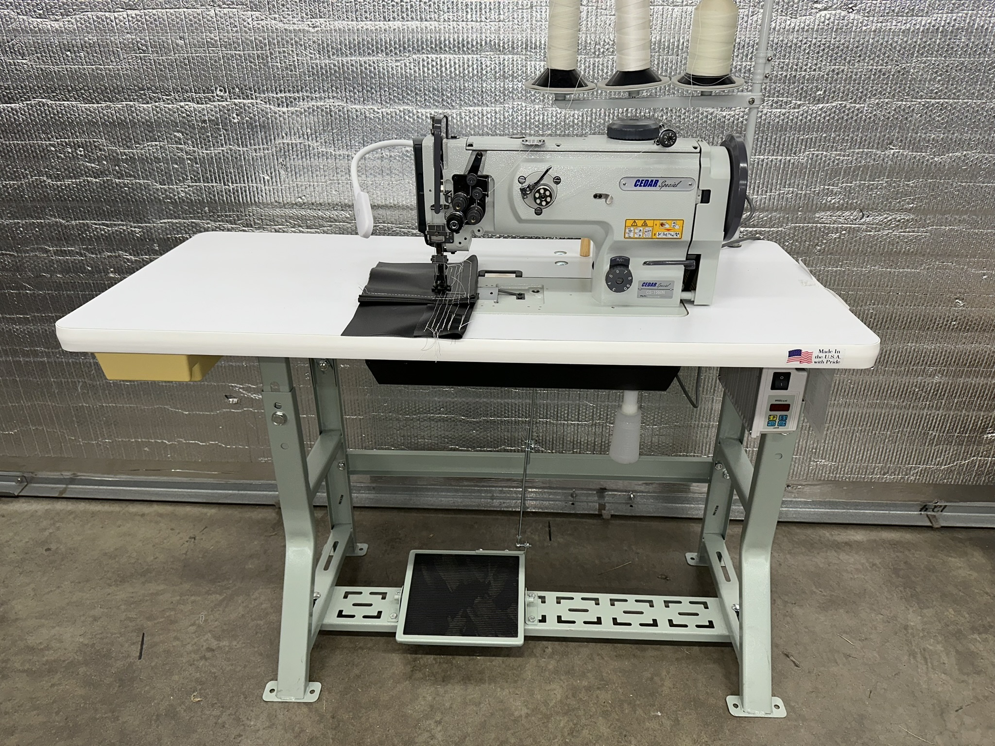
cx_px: 498
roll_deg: +0.4
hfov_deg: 71.6
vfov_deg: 56.8
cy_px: 373
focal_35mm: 24
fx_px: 690
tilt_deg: -27.8
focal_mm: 6.86
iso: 64
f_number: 1.78
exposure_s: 1/120
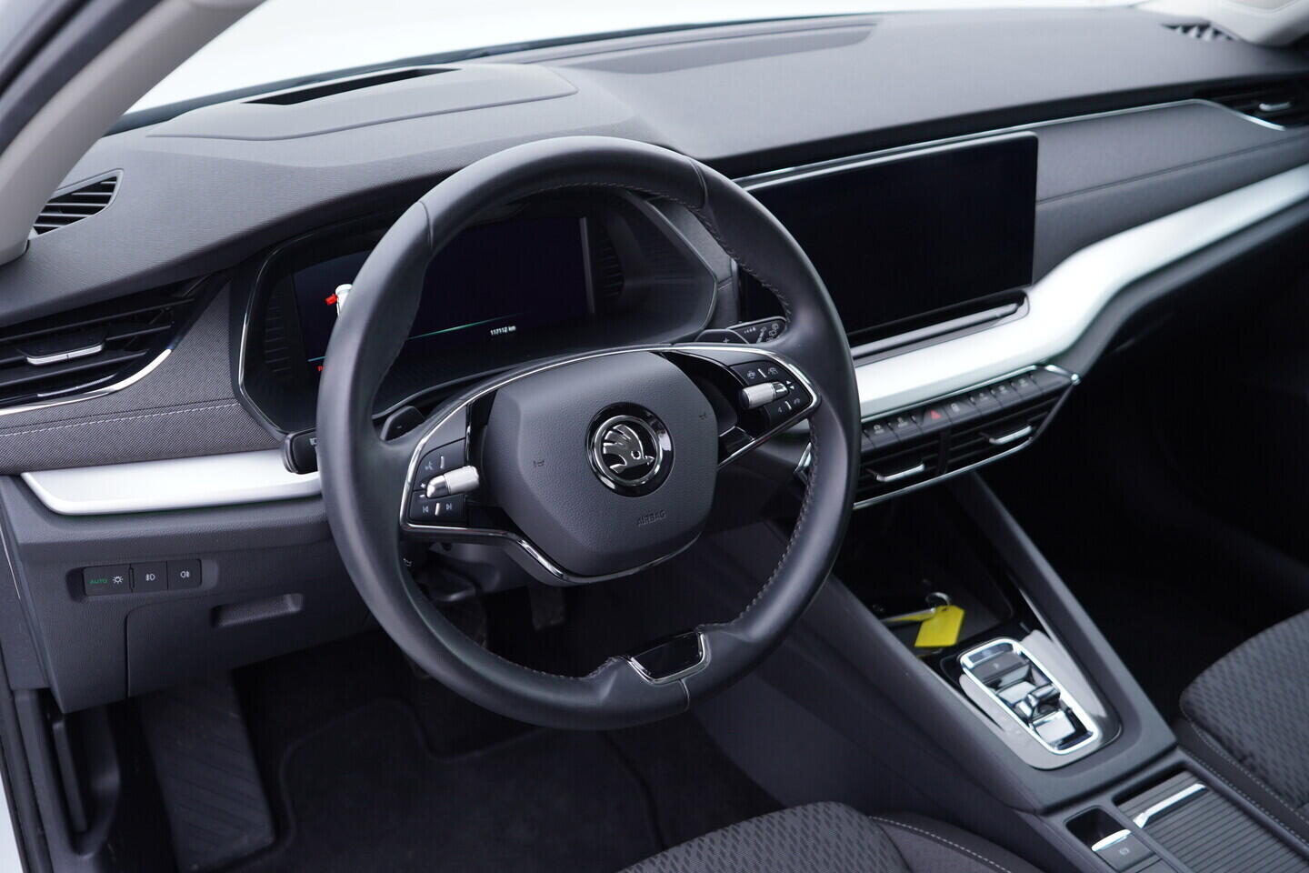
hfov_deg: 53.1
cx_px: 654
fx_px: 1309
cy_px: 436
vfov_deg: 36.9
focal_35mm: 36
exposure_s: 1/40
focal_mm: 24
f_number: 2.8
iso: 160
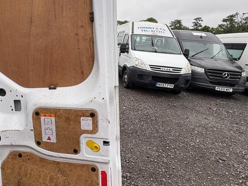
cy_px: 61
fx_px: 179
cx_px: 60
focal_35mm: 25
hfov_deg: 64.9
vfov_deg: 53.7
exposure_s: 1/657
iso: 40
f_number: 2.2
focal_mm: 2.22
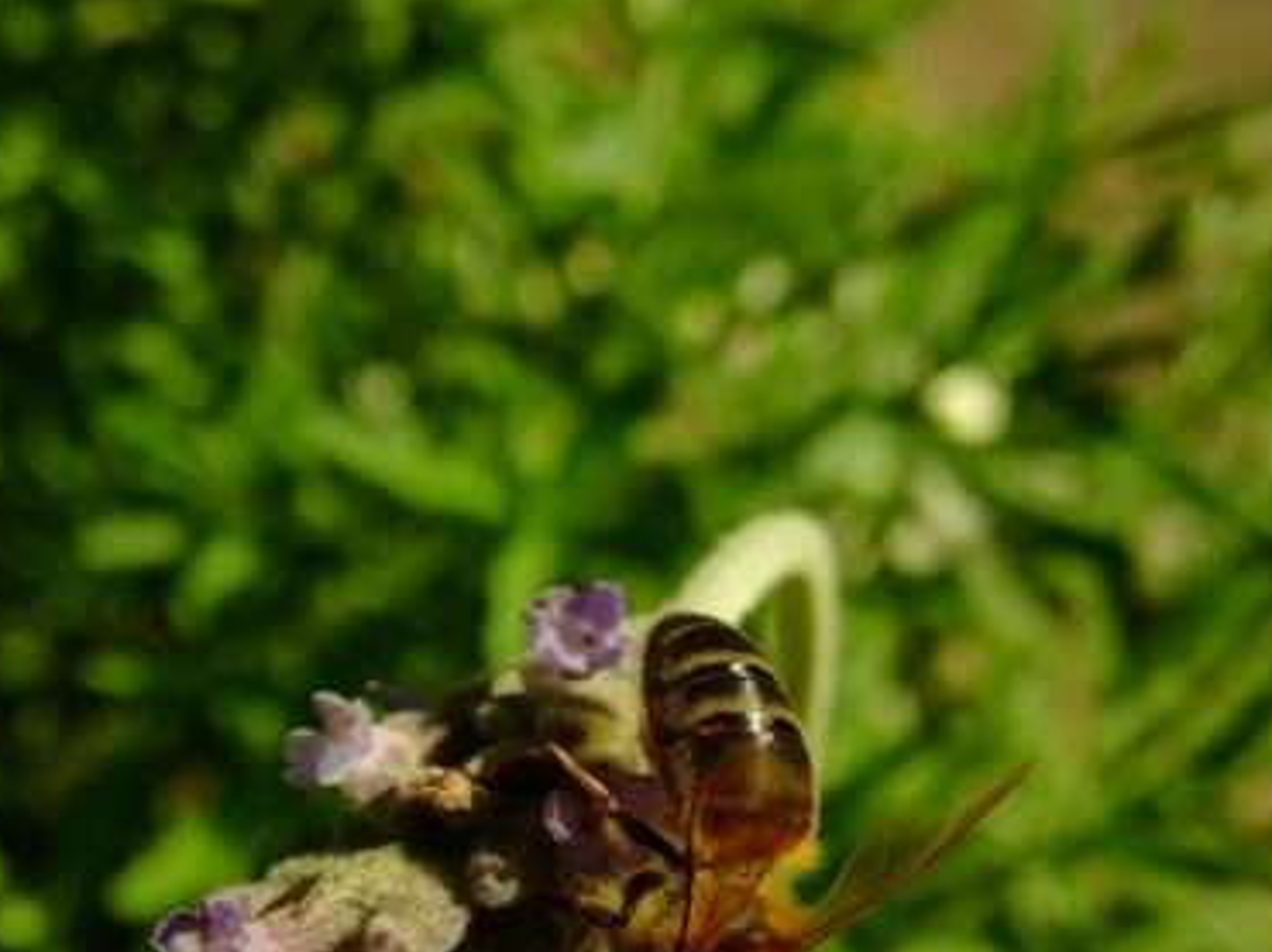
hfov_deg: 27.0
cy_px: 763
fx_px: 2644
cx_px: 664
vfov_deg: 20.2
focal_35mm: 72
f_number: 2
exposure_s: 1/1282
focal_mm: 3
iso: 100
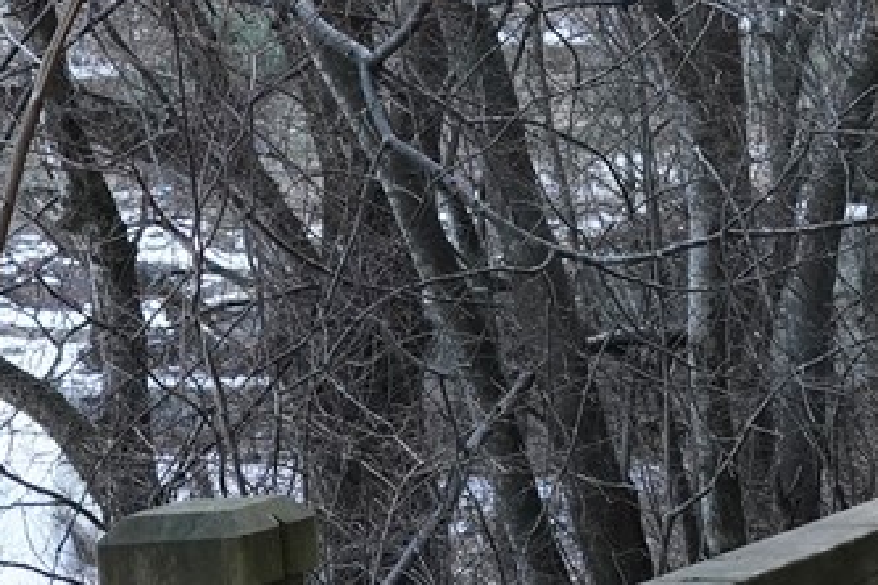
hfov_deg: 12.1
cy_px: -166
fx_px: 4097
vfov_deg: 8.1
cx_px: 791
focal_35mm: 168
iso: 1250
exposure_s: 1/100
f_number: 10
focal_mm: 28
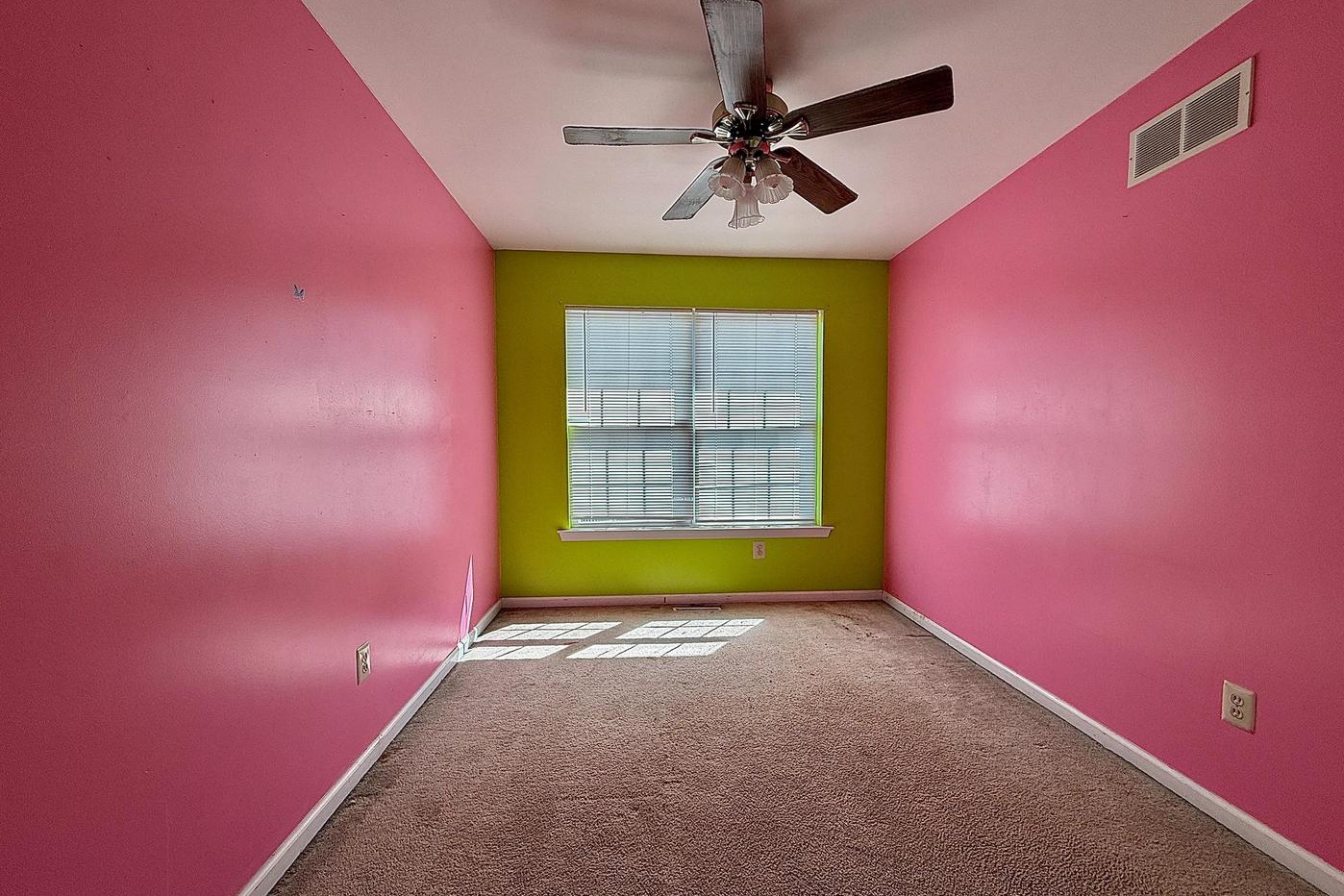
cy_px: 470
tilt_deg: -3.5
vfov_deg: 77.3
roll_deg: +1.3
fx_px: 560
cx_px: 684
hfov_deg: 100.4
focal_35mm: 15
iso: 50
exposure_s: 1/150
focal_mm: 2.22
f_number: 2.2
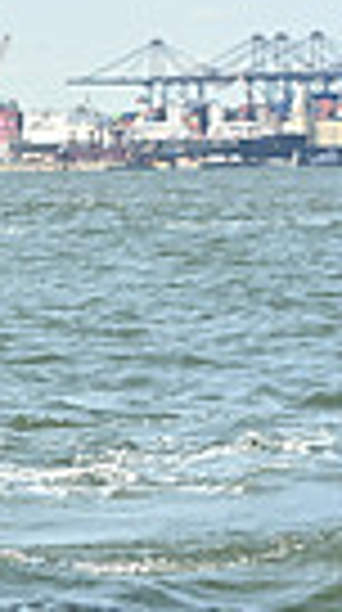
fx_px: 5800
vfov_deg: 6.0
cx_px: -945
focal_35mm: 358
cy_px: 119
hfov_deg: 3.3
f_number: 7.1
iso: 320
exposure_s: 1/1250
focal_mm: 80
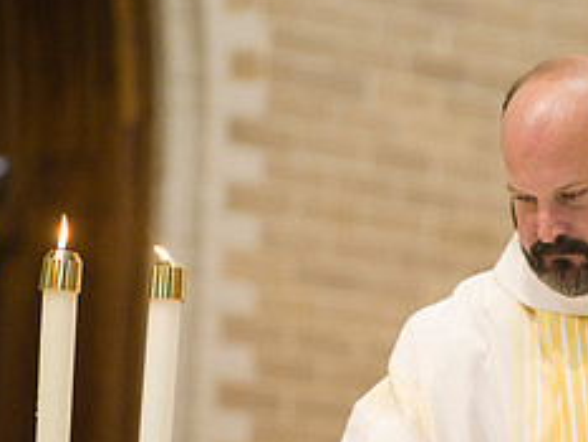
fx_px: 8124
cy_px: 285
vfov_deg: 3.1
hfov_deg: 4.1
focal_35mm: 478
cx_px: 502
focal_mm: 200
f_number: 2.8
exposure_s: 1/160
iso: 2000
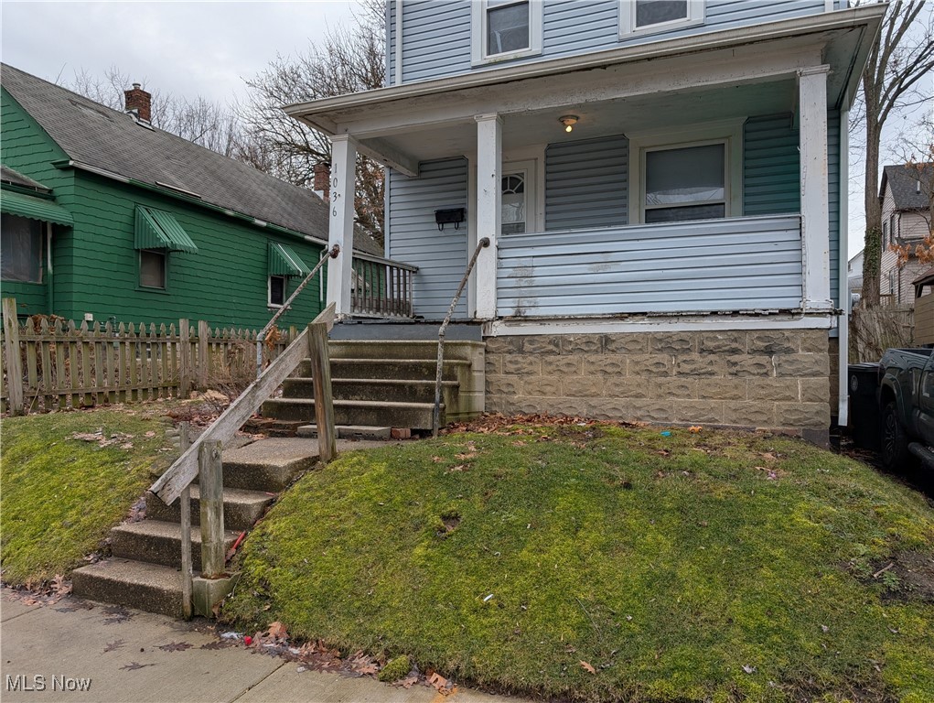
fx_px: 648
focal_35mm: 24
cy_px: 352
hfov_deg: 71.5
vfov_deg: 56.9
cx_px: 467
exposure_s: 1/651
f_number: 1.68
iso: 22
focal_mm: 6.9
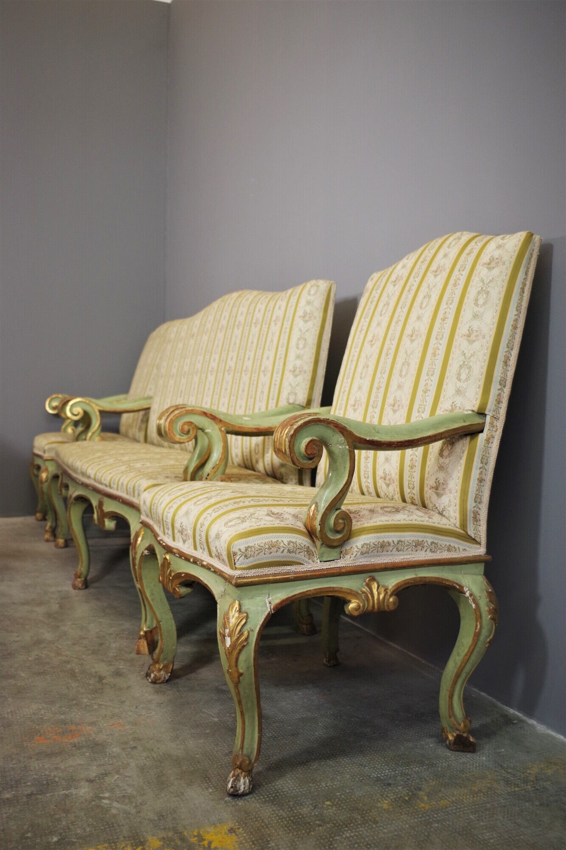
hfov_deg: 38.9
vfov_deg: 55.8
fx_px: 802
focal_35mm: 34
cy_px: 425
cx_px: 283
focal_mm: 23.13
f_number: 4
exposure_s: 1/60
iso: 400
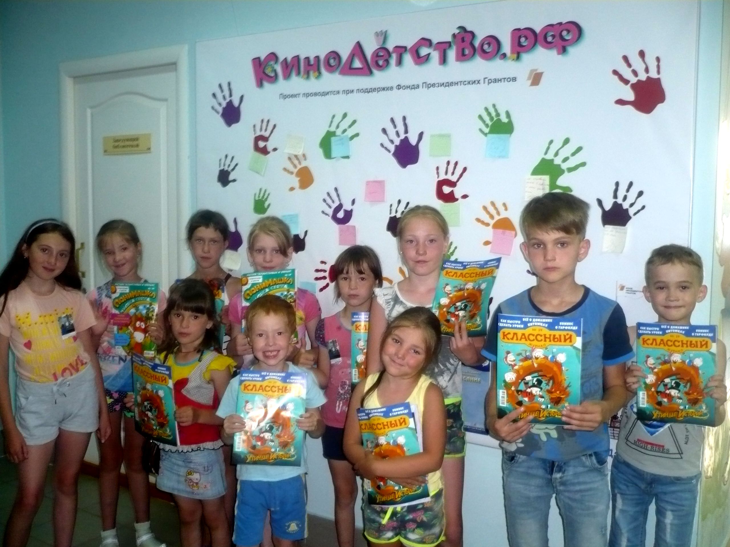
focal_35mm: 35
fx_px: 738
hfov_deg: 52.6
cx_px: 365
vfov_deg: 40.7
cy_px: 274
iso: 250
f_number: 2.8
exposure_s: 1/30
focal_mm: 5.8
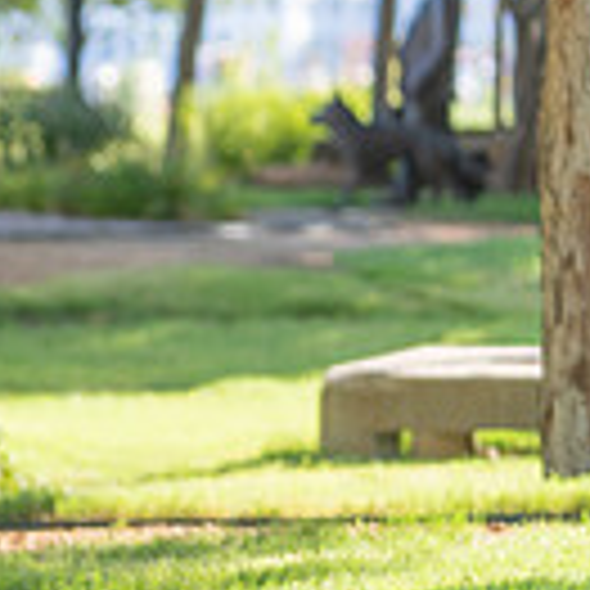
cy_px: 155
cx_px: -667
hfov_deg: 5.5
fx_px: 6016
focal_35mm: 312
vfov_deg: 5.6
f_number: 2.8
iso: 100
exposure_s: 1/320
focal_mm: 83
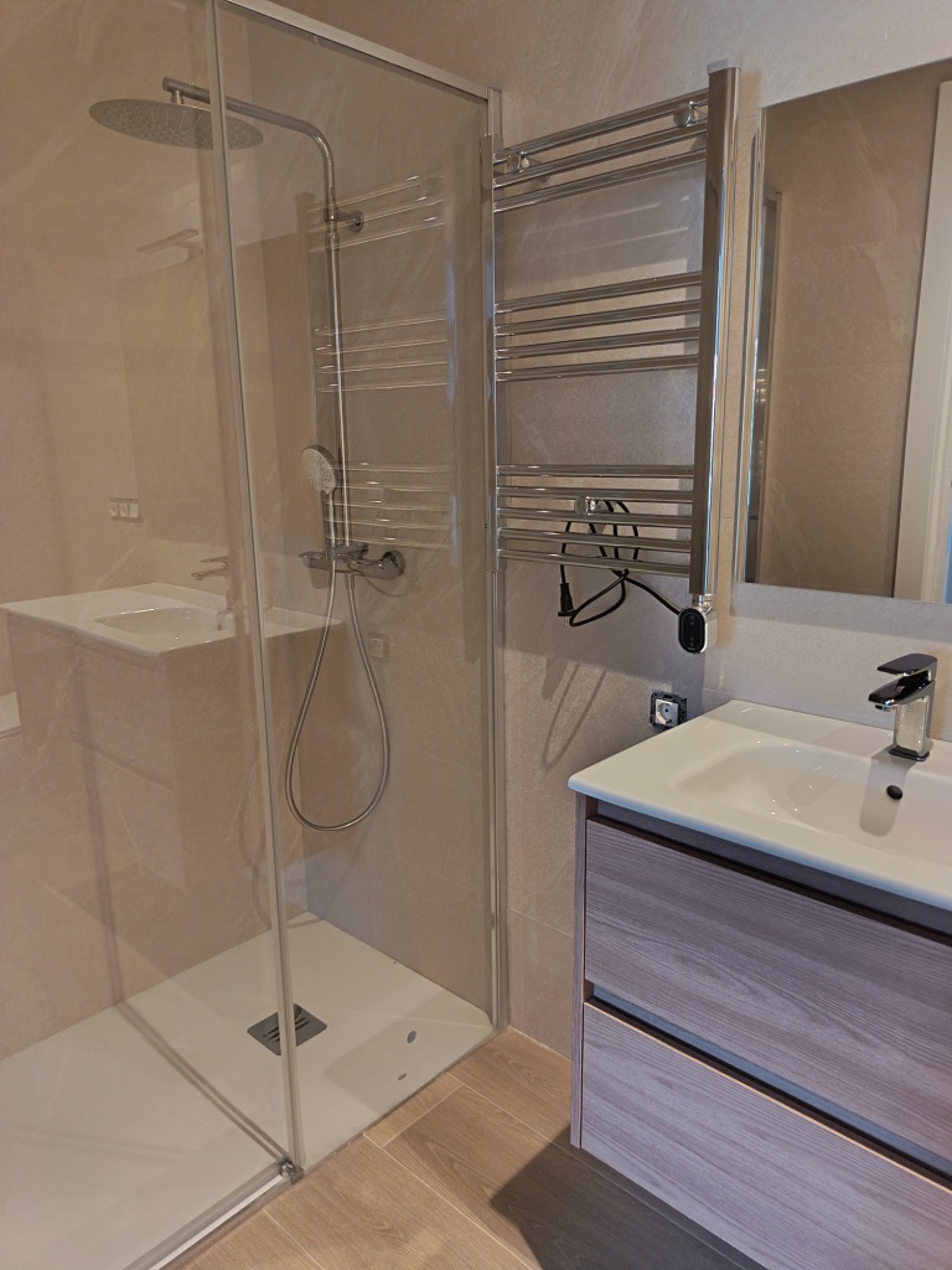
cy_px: 635
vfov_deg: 71.6
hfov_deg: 56.8
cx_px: 476
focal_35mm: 24
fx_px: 880
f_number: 1.75
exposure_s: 1/100
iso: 2730
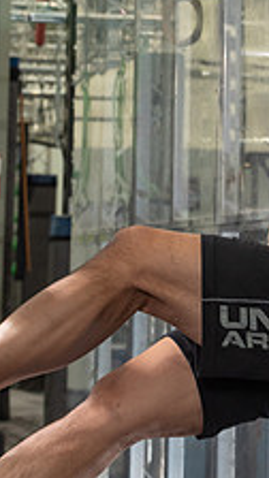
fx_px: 1864
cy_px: 60
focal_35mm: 147
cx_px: 303
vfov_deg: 14.5
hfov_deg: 8.2
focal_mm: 70
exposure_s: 1/50
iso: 500
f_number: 5
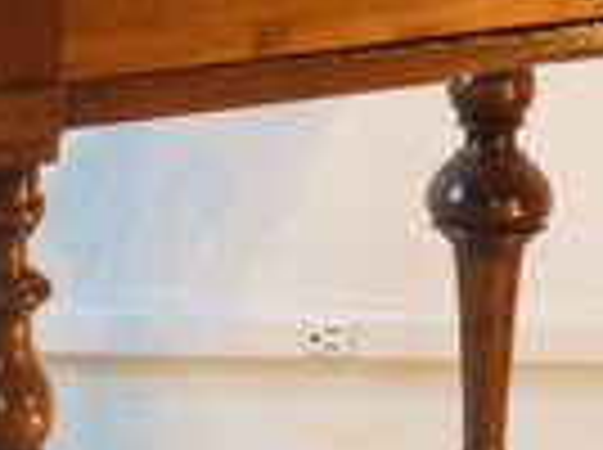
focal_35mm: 233
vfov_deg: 6.3
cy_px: 464
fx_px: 4052
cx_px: 171
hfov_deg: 8.5
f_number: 3.8
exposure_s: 1/25
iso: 400
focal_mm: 8.5
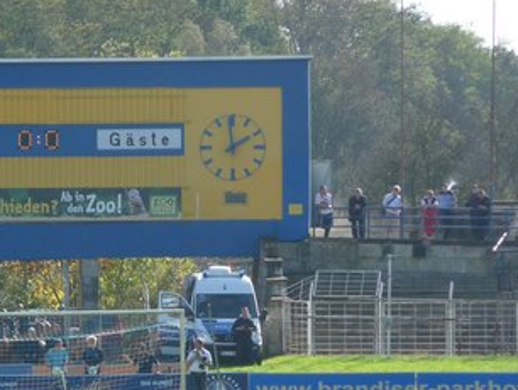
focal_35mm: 488
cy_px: 331
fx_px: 7308
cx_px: 121
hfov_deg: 4.1
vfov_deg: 3.1
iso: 100
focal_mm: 47
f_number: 4.9
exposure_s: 1/250
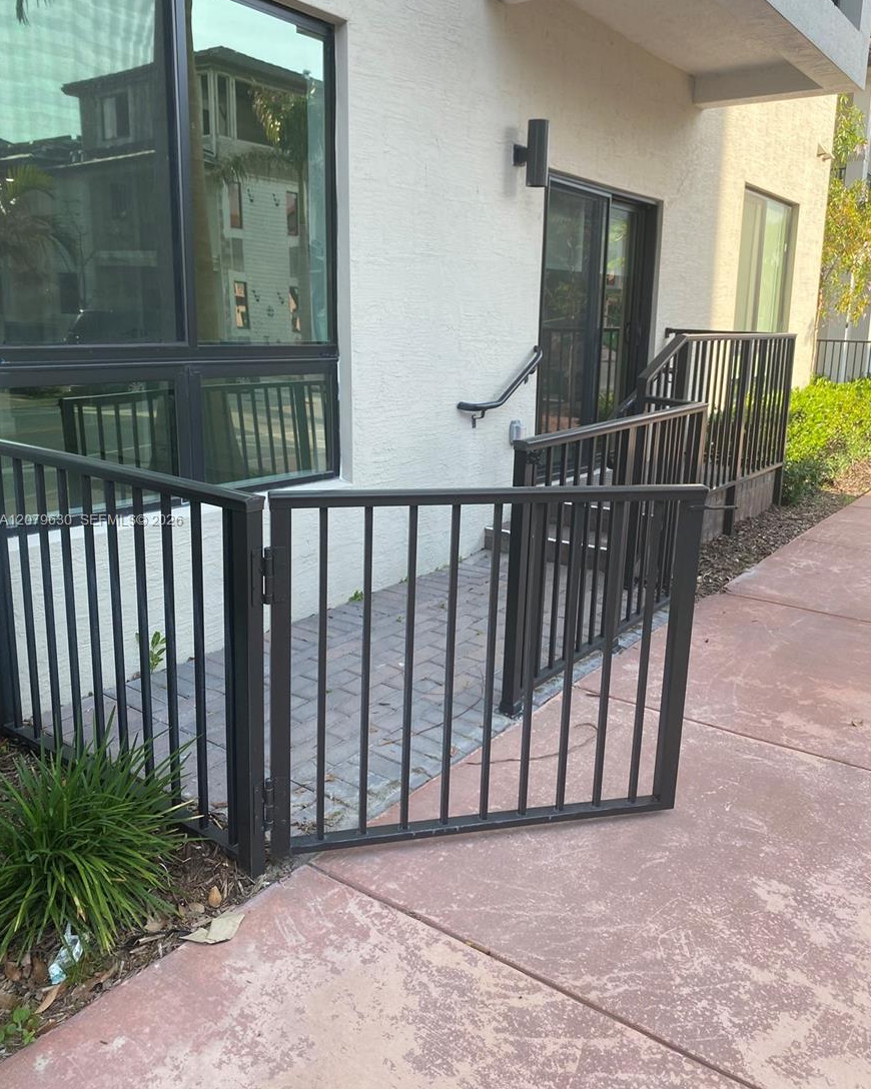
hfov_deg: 51.5
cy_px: 521
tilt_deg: -11.3
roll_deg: -1.3
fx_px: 902
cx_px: 448
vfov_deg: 62.2
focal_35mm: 28
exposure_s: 1/477
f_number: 1.8
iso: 32
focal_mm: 4.25
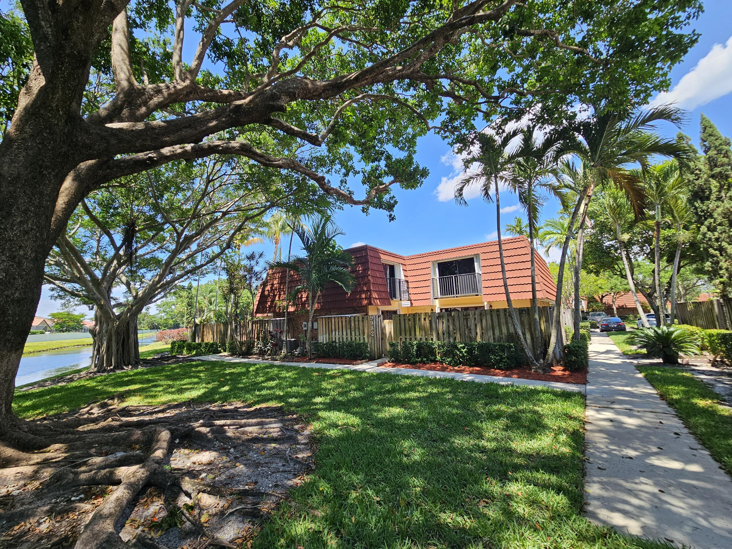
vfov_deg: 89.9
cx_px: 366
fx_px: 275
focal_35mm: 13
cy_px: 274
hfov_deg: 106.2
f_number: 2.2
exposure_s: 1/616
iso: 50
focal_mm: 2.2
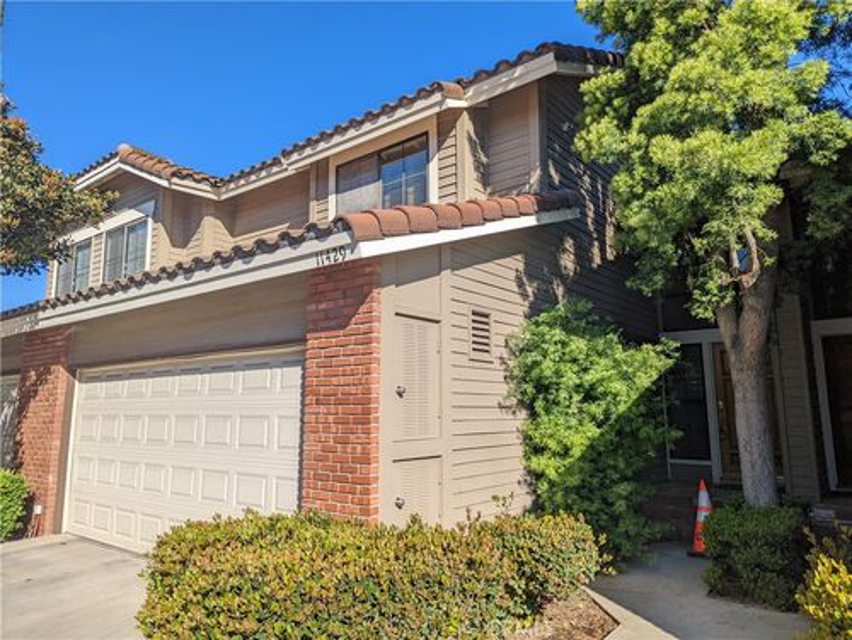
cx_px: 426
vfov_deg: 56.9
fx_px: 591
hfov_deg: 71.5
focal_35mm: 24
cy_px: 320
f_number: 1.85
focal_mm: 6.81
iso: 40
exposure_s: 1/1855
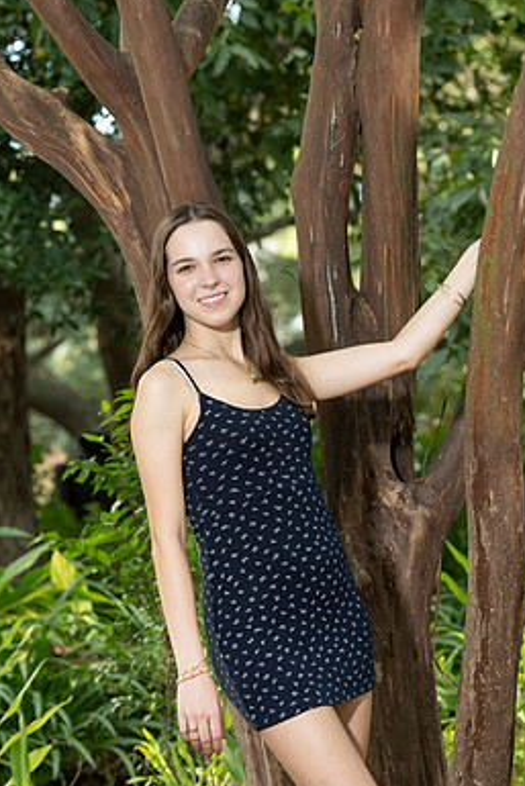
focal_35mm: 187
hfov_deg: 7.4
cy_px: 382
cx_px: 290
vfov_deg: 11.0
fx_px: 4087
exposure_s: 1/200
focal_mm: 160
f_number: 8
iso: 1000
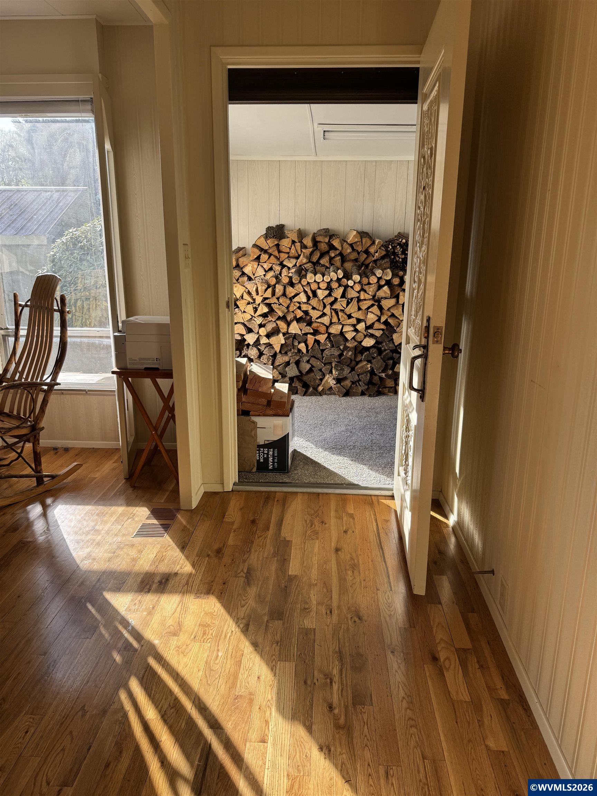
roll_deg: -0.5
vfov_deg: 71.6
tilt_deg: -15.2
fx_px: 552
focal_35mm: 24
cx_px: 298
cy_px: 398
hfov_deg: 56.8
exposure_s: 1/394
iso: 80
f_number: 1.78
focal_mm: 6.76
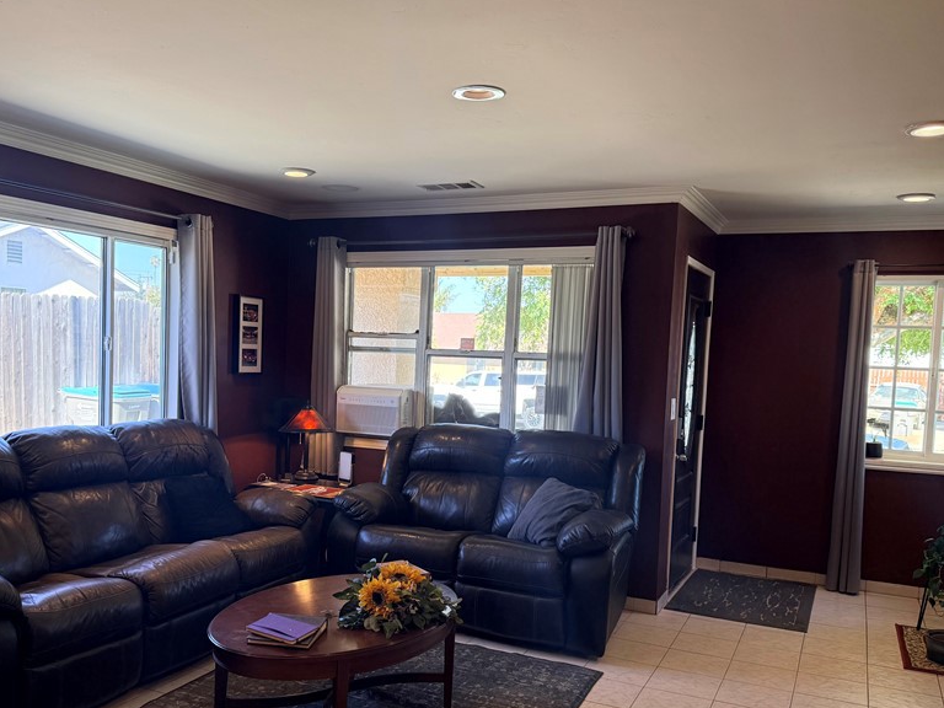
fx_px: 873
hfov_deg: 56.6
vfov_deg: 44.0
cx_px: 406
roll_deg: -1.9
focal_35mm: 32
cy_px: 404
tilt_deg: -2.8
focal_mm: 6.76
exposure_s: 1/228
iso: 200
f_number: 1.78
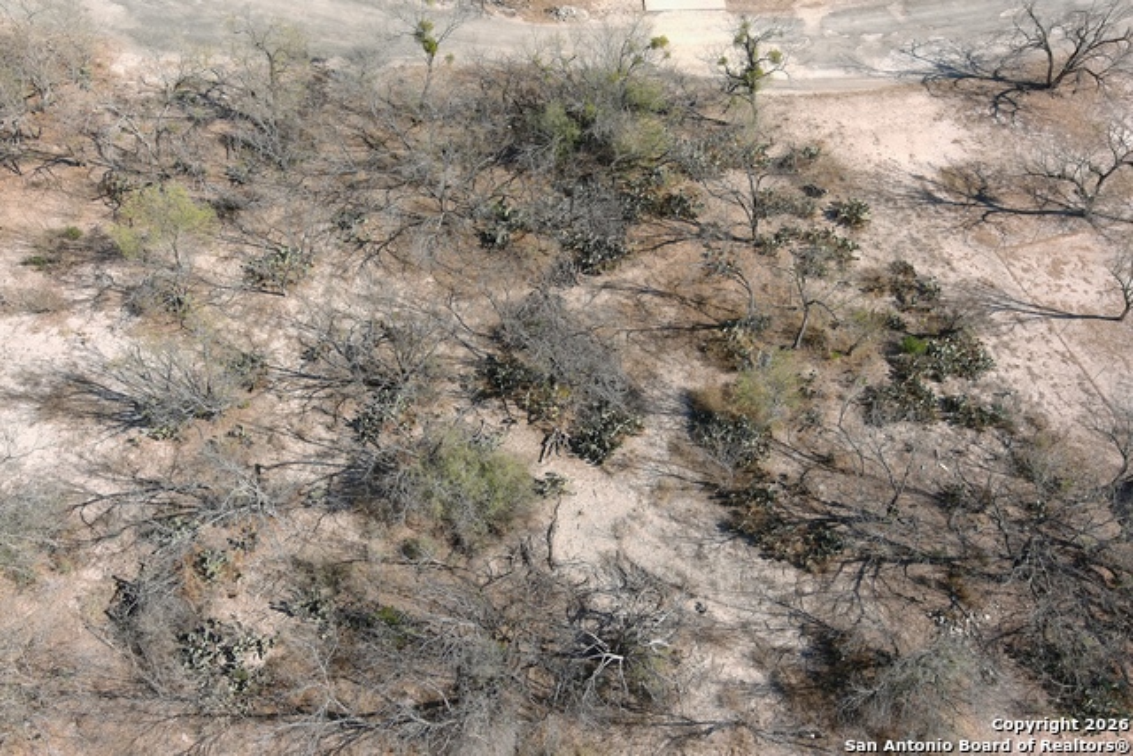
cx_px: 566
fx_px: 913
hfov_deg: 63.6
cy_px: 378
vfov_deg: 45.0
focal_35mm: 29
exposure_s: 1/640
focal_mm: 10.57
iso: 100
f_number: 2.8
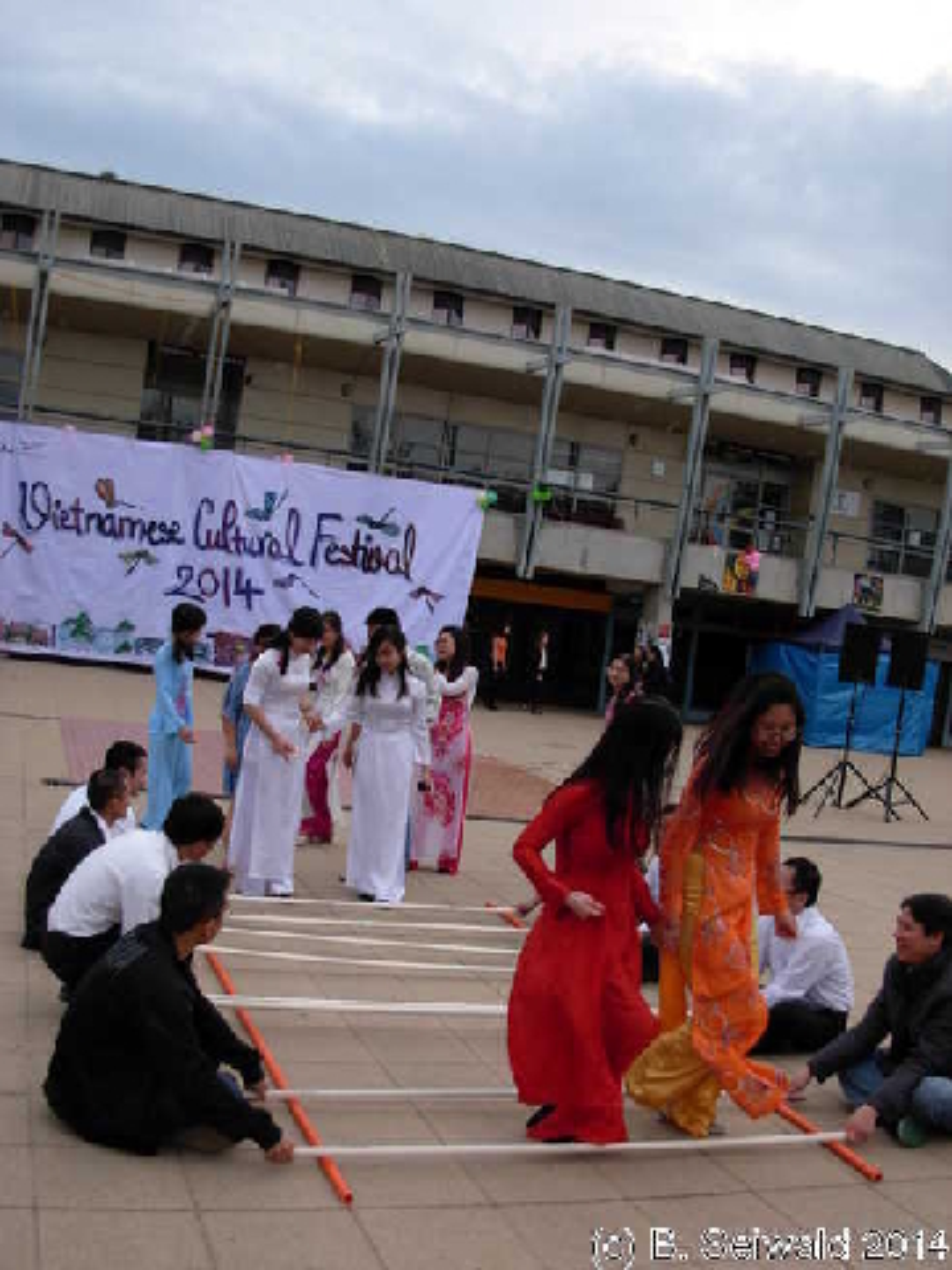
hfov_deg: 37.7
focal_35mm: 38
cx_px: 476
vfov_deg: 49.0
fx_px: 1393
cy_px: 635
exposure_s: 1/235
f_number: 2.9
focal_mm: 6.3
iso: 79
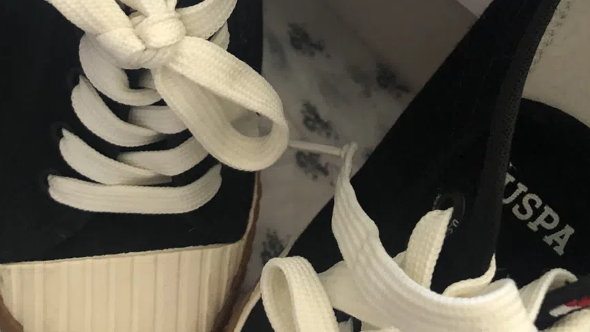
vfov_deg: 23.7
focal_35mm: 48
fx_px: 751
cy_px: -12
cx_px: 305
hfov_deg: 42.9
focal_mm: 4
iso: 100
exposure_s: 1/11
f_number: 1.8
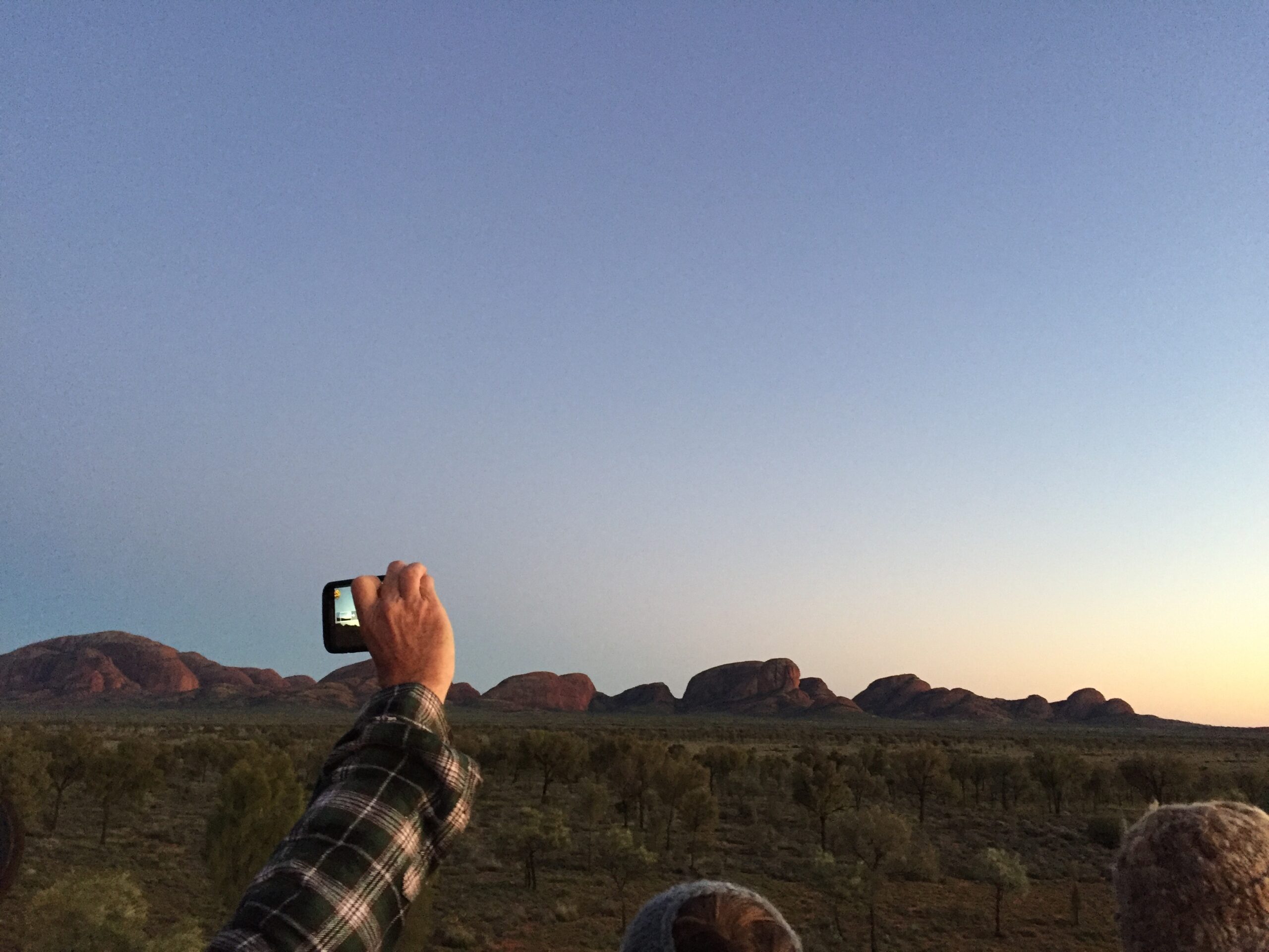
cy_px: 476
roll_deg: -1.2
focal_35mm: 29
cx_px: 634
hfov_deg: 61.7
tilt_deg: +14.3
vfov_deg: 48.2
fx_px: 1063
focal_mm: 4.15
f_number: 2.2
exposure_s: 1/33
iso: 200
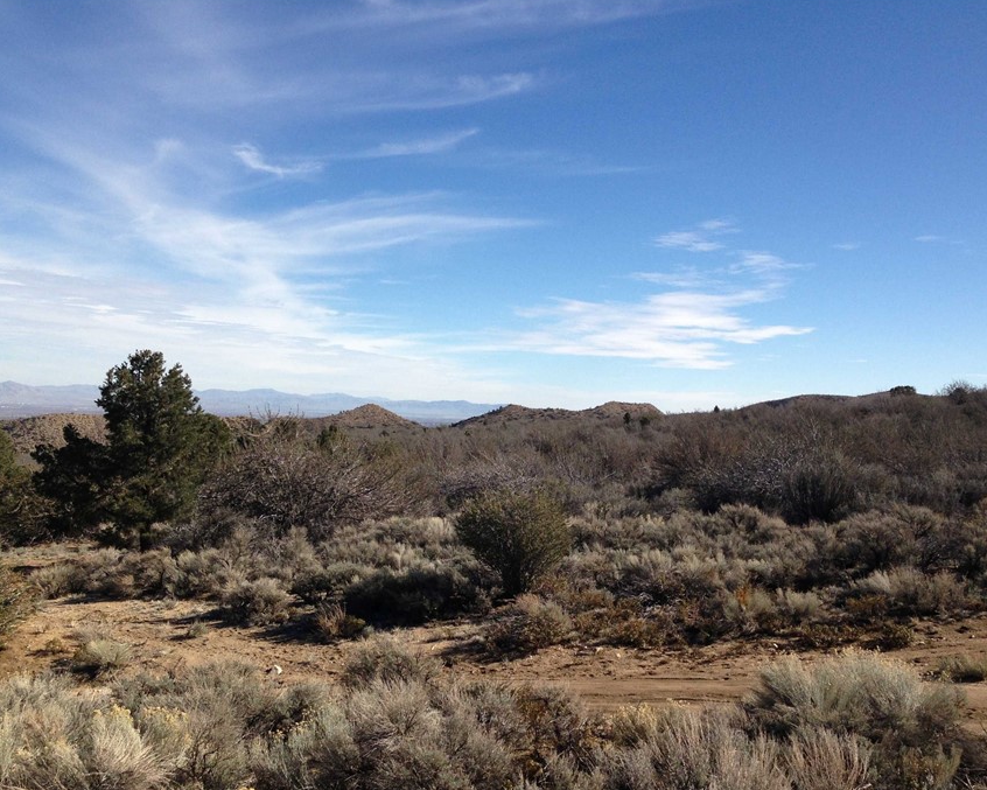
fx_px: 1139
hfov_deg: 46.8
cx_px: 520
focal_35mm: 39
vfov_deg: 38.2
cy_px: 438
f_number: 2.4
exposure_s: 1/2169
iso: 64
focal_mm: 4.12
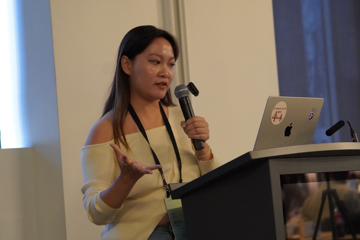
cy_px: 120
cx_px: 180
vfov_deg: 12.2
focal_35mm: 112
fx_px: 1125
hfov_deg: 18.2
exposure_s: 1/160
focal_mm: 75
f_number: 4
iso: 6400
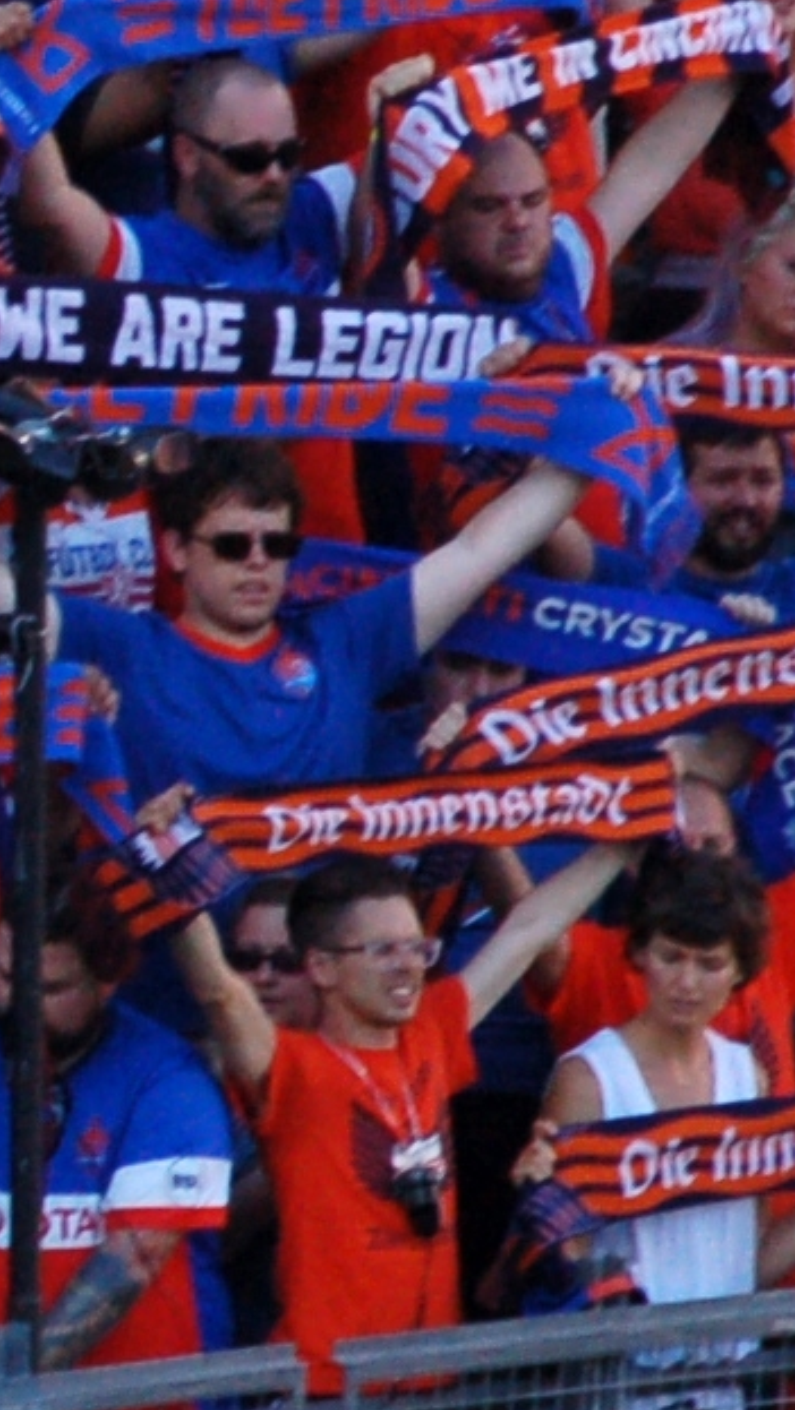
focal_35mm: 1515
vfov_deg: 1.4
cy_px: 713
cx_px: -1418
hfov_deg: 0.8
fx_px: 56707
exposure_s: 1/320
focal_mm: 200
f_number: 11
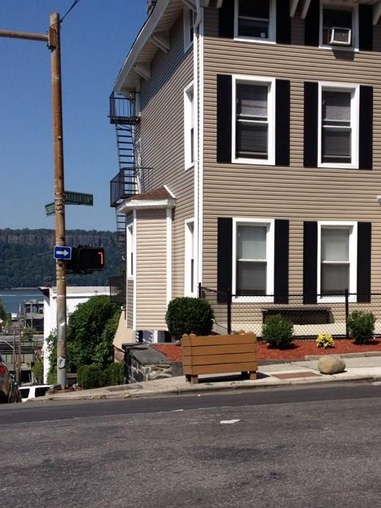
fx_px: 807
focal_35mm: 55
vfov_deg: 34.9
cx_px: 240
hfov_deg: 26.5
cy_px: 288
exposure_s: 1/2123
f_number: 2.4
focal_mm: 4.28
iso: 50
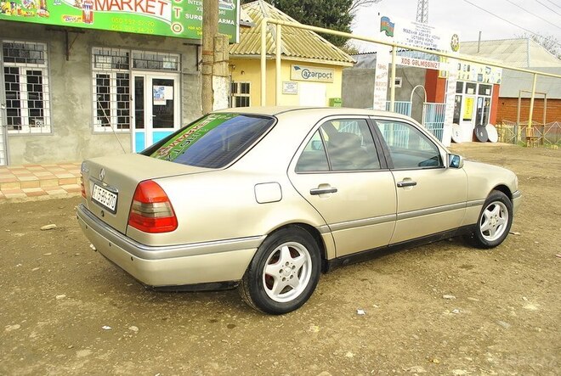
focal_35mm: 30
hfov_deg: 61.8
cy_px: 188
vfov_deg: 43.8
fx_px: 468
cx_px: 280
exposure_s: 1/200
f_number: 5.6
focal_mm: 20
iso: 100
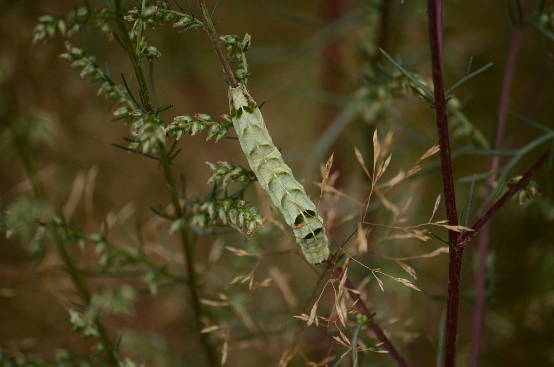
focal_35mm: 300
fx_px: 4607
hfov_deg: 6.9
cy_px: 184
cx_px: 277
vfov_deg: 4.6
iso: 640
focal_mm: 200
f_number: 5.6
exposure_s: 1/400
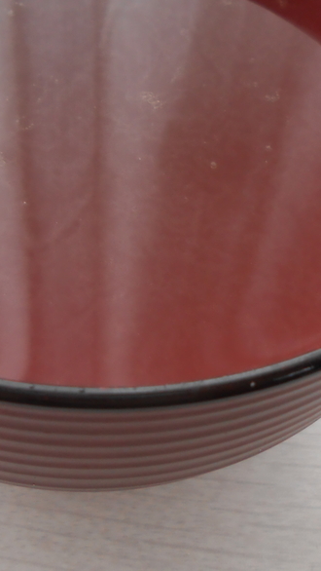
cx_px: 109
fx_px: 877
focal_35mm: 58
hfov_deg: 20.7
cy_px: 144
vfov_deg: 35.2
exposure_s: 1/40
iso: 80
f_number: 3.5
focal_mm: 4.6
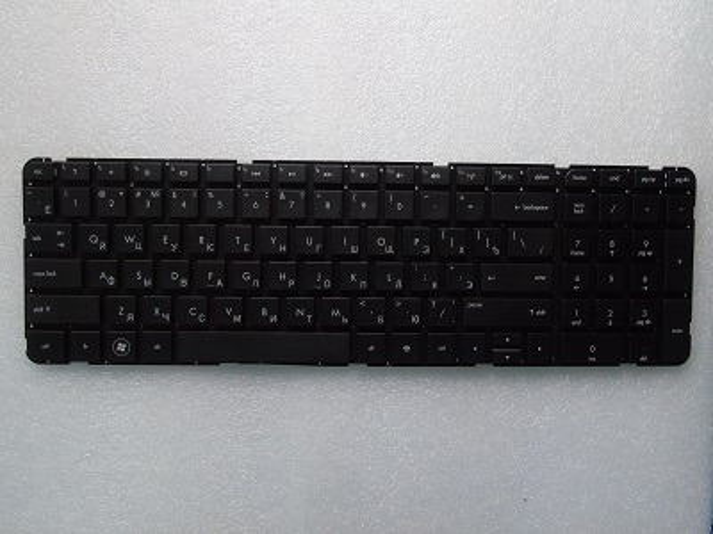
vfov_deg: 48.2
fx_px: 597
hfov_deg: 61.7
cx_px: 356
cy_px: 267
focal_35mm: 29
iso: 400
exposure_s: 1/40
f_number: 6
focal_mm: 5.2
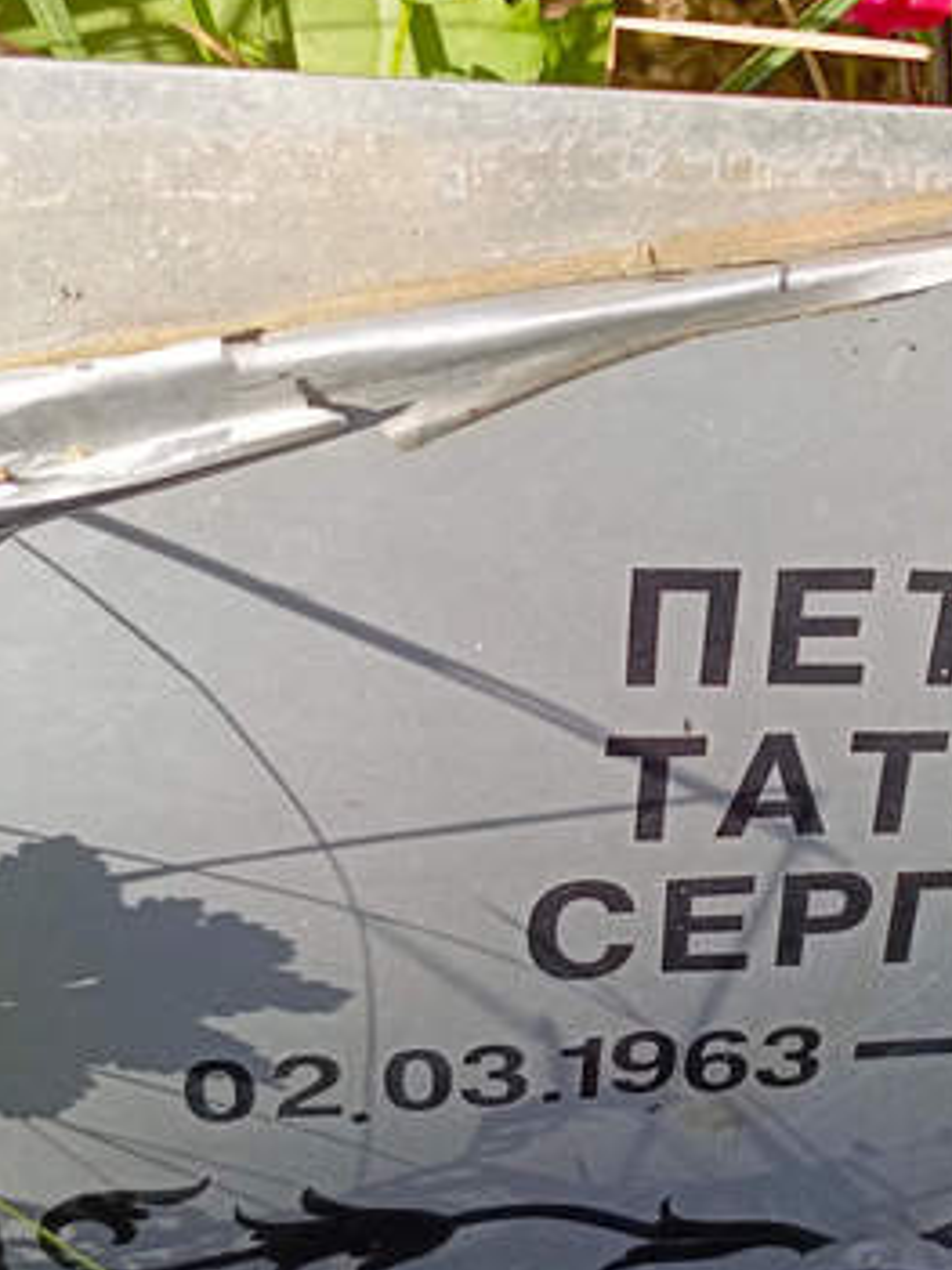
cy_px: 742
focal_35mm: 57
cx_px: 916
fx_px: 2091
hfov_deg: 24.6
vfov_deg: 33.7
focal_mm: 4.76
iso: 110
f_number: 1.69
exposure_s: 1/460
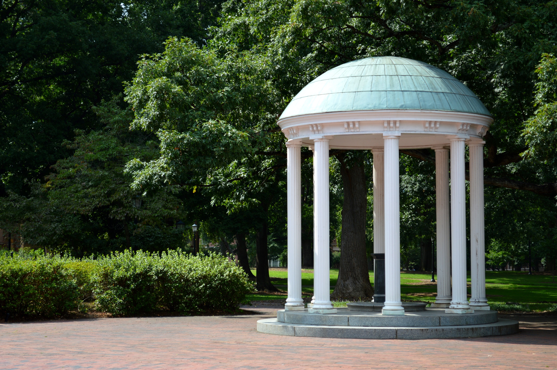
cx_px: 278
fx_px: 1275
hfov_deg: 24.6
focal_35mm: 82
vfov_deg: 16.5
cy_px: 185
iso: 100
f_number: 5.6
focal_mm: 55
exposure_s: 1/250
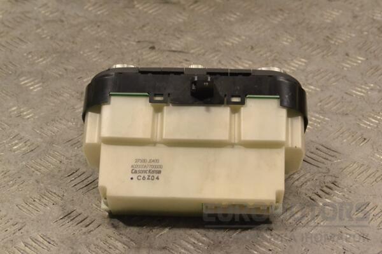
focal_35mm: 82
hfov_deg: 24.6
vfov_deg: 16.6
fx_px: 875
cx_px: 191
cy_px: 127
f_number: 11
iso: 3200
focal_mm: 55
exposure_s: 1/500
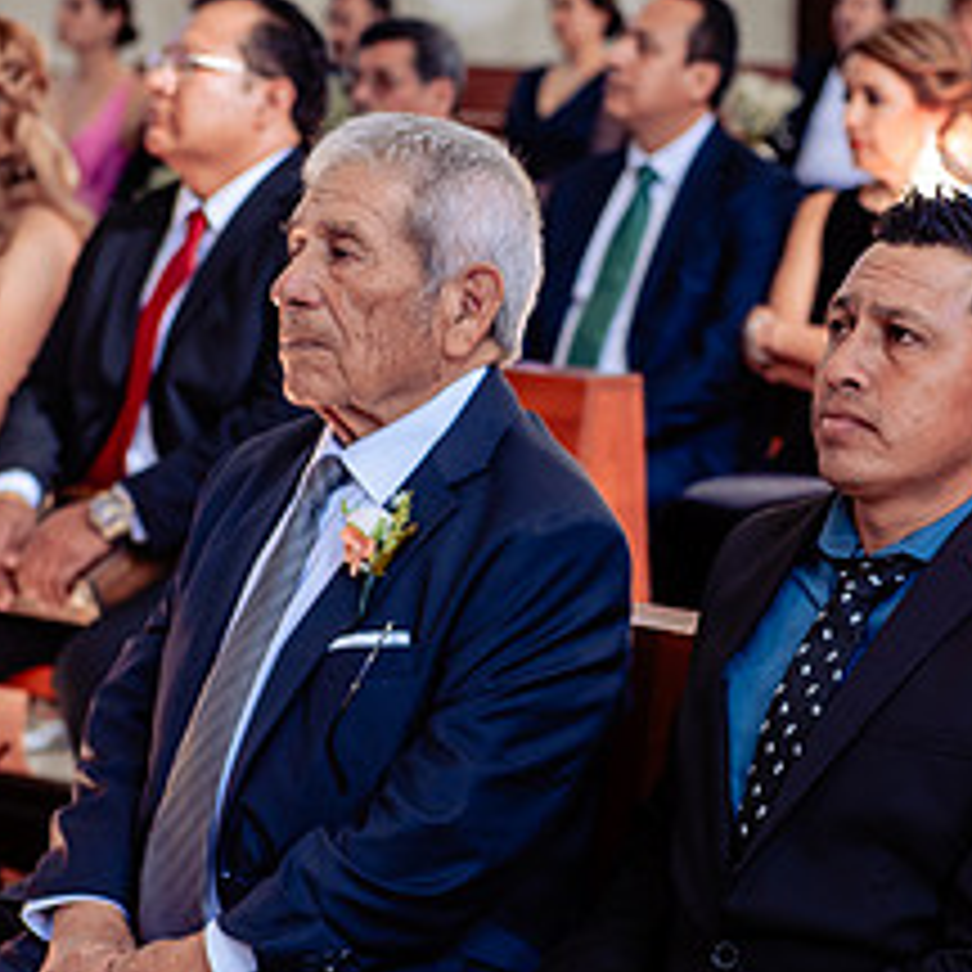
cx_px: 765
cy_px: 515
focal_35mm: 160
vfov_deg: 10.9
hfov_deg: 10.9
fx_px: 5083
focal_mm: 70
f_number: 4
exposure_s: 1/100
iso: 400
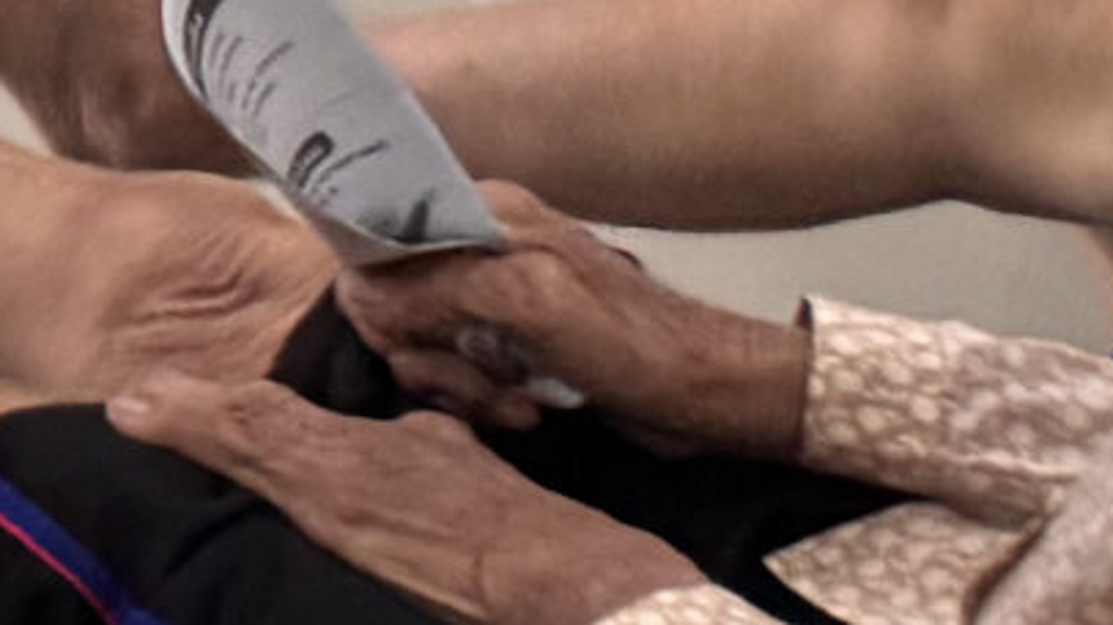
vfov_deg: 6.6
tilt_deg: -18.4
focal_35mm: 165
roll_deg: -1.7
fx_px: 4868
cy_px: -1390
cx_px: -2355
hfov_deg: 9.7
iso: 250
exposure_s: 1/60
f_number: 1.78
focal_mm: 6.76
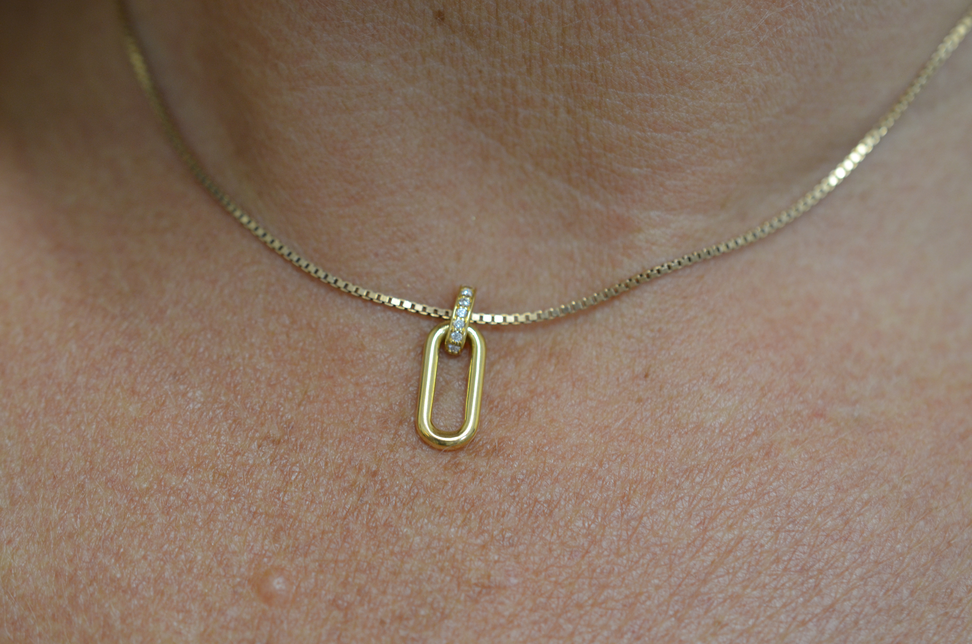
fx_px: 1617
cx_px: 486
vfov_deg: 22.5
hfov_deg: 33.5
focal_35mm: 60
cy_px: 322
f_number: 4.5
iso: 800
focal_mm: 40
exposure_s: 1/60
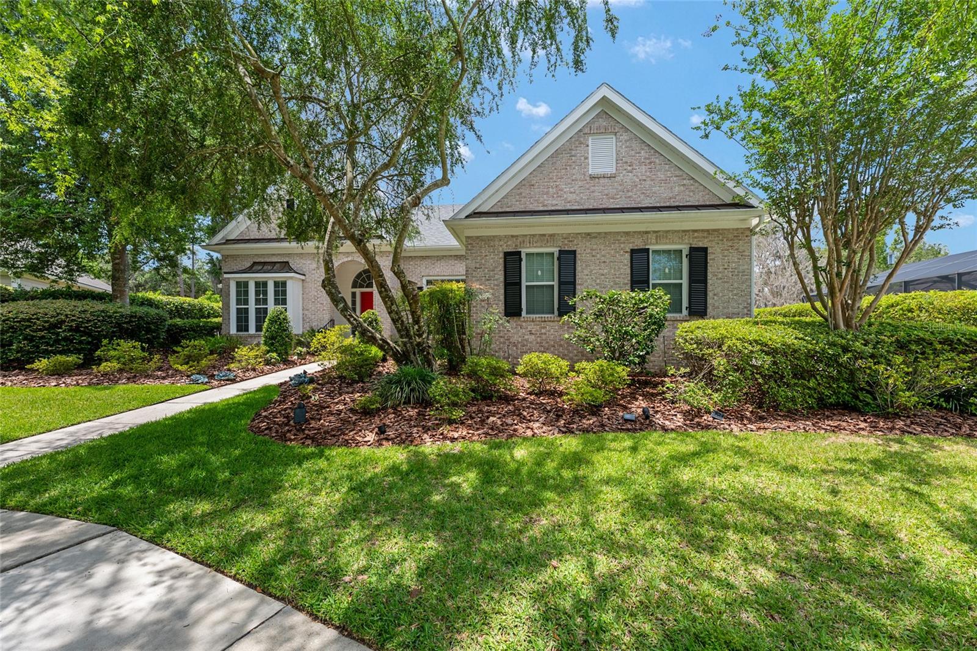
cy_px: 326
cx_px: 488
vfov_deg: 81.2
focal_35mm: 14
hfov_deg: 104.3
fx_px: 380
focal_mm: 14
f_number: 7.1
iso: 500
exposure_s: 1/500
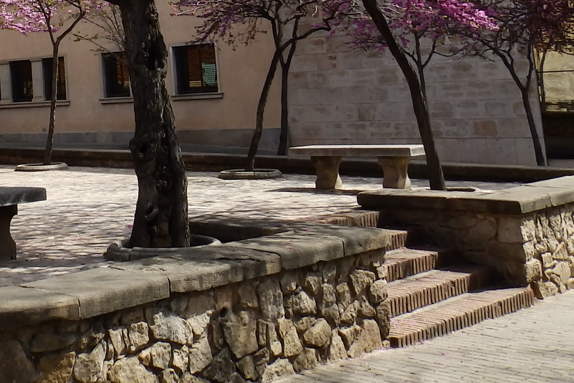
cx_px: 35
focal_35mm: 63
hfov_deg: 30.2
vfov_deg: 20.0
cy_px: -99
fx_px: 1004
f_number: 4.5
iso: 80
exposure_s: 1/320
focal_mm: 4
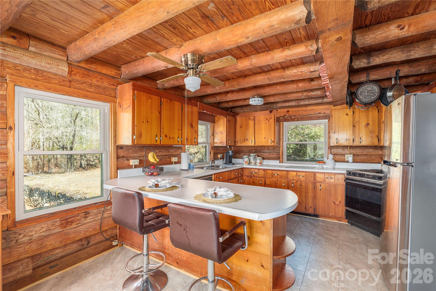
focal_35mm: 16
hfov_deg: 96.7
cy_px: 146
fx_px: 194
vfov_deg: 73.8
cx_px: 218
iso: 320
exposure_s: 1/160
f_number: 7.1
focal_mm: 16
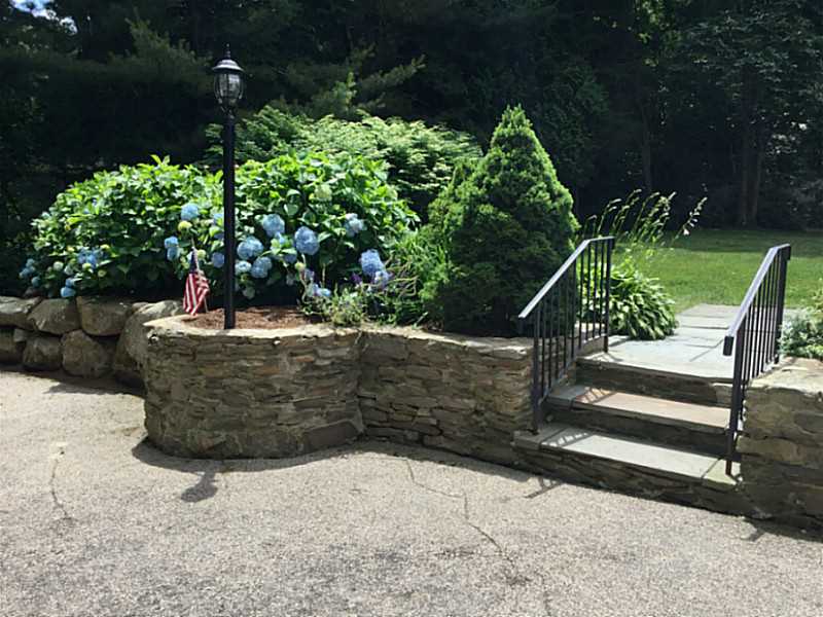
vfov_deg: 45.4
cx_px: 412
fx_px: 737
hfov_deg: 58.4
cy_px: 308
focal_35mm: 31
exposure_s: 1/582
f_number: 2.4
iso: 25
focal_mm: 3.3
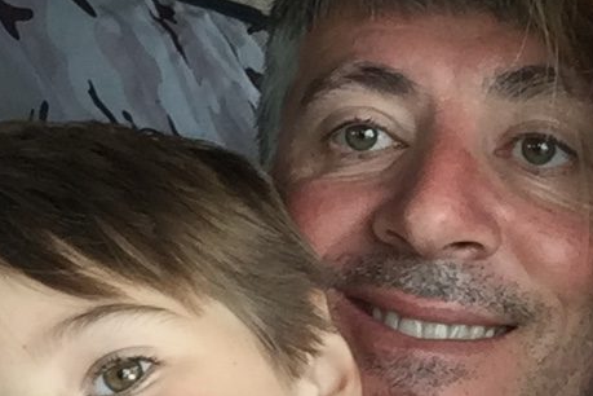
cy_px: 233
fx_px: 1482
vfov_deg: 15.2
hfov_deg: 22.6
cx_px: 341
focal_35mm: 90
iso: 32
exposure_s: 1/33
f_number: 2.2
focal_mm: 2.65
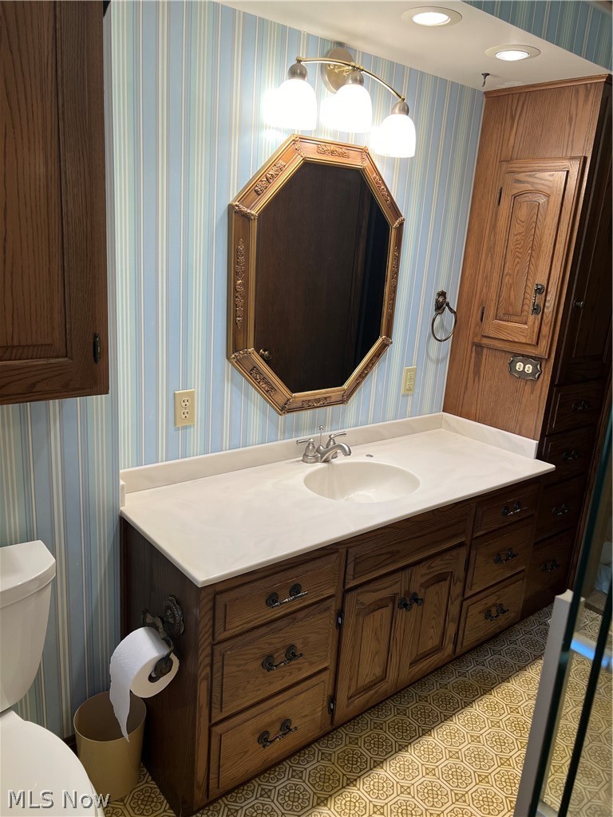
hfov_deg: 53.1
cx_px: 306
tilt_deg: -15.3
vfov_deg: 67.3
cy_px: 408
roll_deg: -3.3
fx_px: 614
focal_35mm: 26
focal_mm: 5.7
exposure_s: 1/122
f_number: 1.5
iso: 32
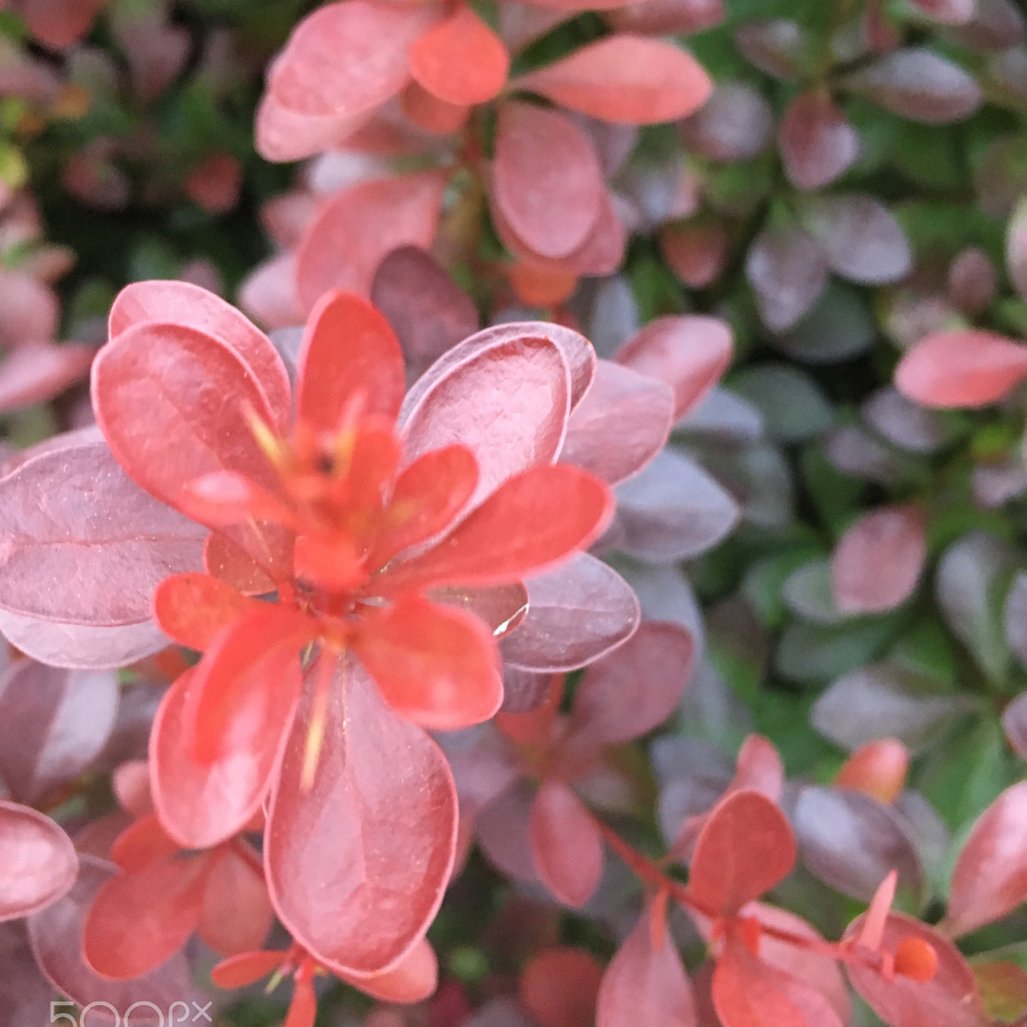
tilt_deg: -69.1
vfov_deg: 47.1
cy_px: 436
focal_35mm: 35
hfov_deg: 47.2
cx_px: 521
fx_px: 1175
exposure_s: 1/30
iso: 160
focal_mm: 4.15
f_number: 2.2
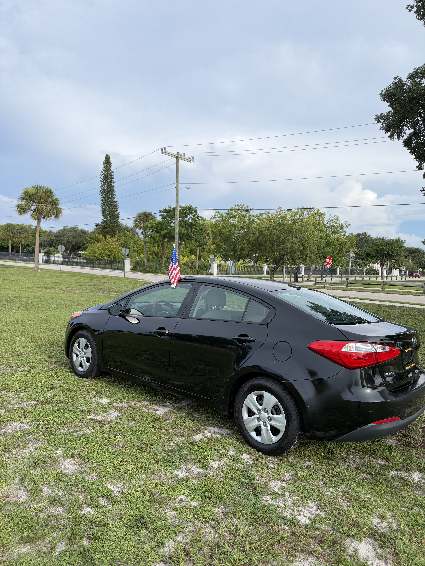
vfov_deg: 71.6
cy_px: 283
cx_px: 212
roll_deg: -2.9
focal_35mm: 24
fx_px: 393
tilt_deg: -4.4
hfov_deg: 56.8
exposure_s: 1/1410
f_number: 1.78
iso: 100
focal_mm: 6.76
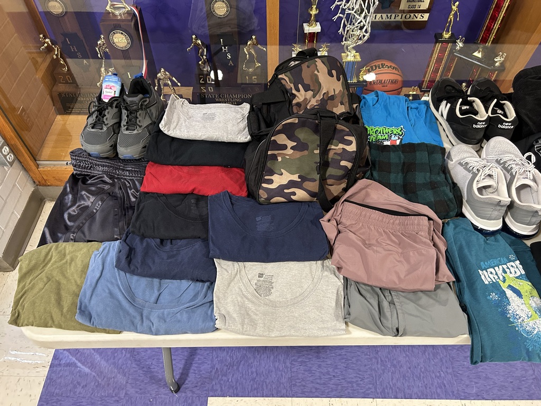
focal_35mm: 26
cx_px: 270
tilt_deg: -53.3
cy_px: 203
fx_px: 406
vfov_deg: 53.1
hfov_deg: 67.3
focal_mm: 5.7
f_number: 1.5
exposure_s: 1/60
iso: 250
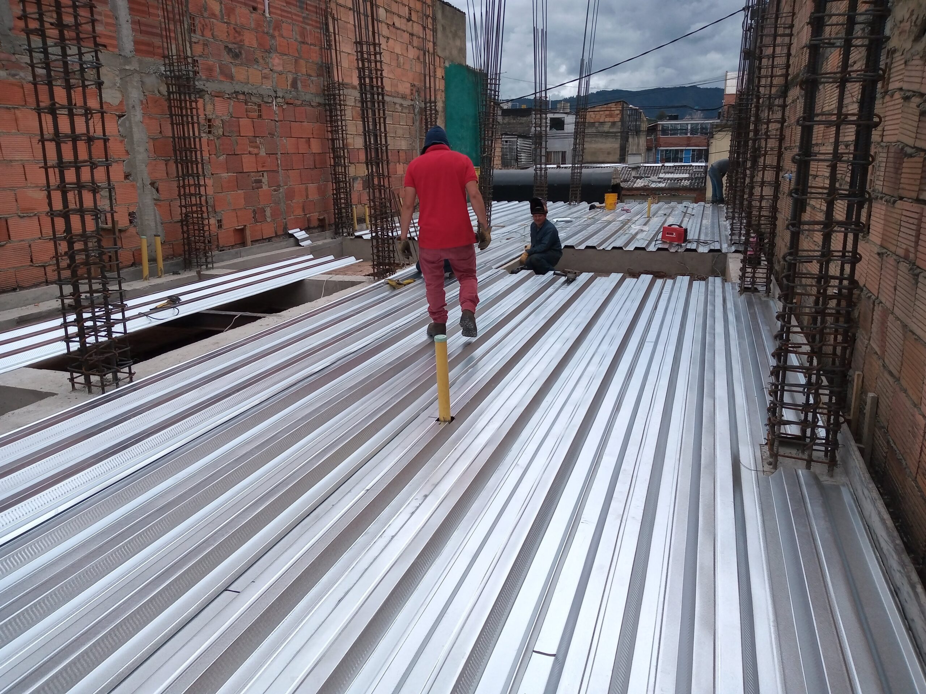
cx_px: 463
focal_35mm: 20
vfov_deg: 66.0
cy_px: 347
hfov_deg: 81.7
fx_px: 535
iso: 113
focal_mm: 3.54
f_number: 2
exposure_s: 1/1462
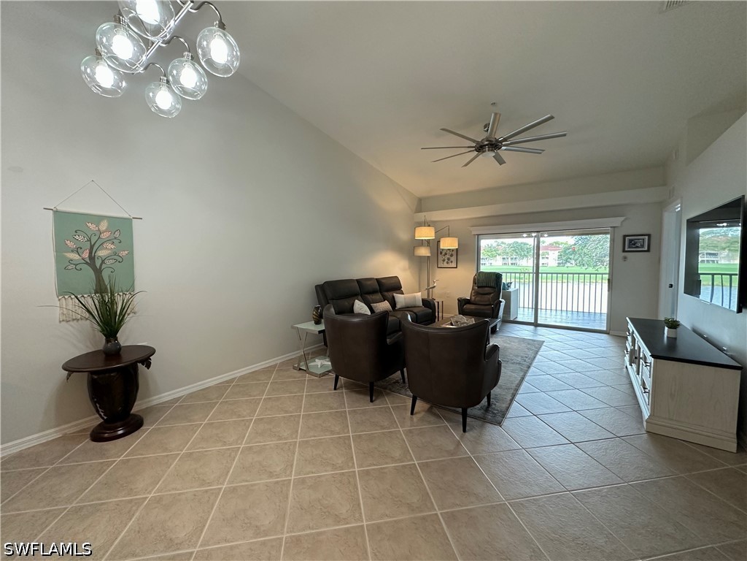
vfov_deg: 85.7
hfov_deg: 102.1
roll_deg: +0.3
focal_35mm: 14
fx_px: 302
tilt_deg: -3.9
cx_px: 374
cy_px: 280
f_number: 2.2
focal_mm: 2.22
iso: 320
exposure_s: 1/120
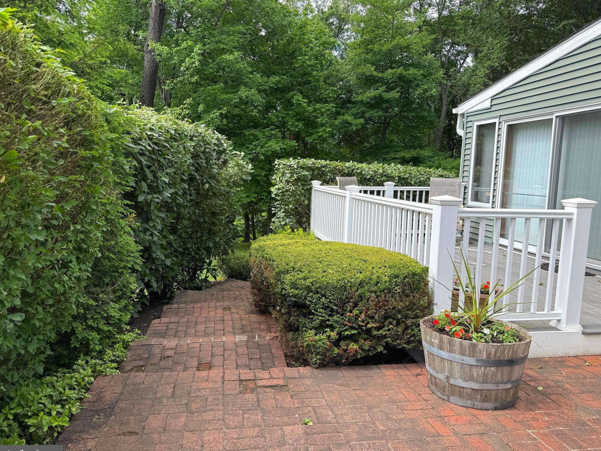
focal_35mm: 26
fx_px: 451
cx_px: 309
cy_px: 227
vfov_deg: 53.1
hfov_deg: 67.3
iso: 80
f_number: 1.78
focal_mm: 6.76
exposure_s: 1/1361
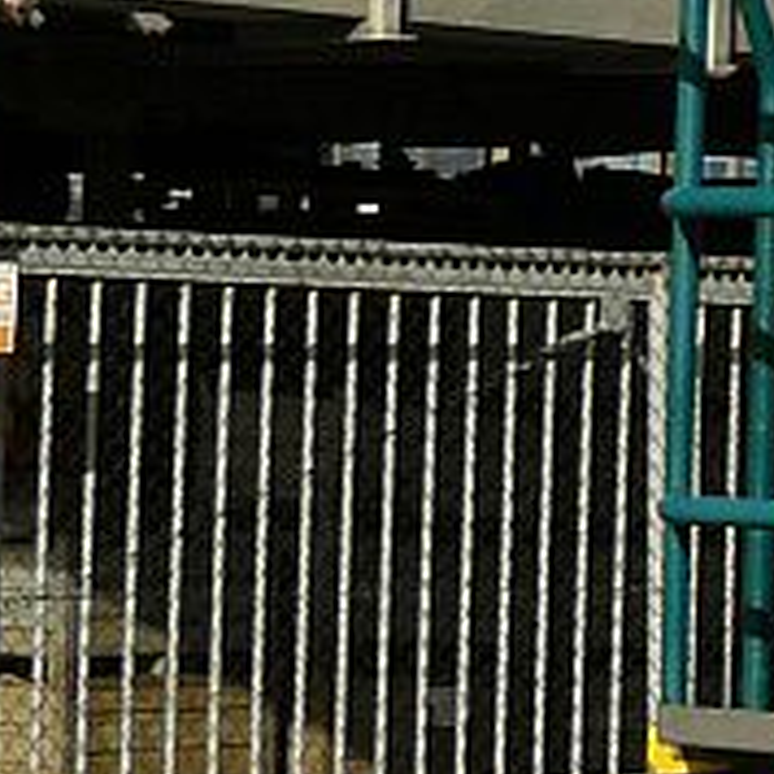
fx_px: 5439
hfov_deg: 7.2
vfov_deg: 8.1
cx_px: 2405
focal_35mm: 215
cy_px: 283
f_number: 6.3
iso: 100
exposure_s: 1/400
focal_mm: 6
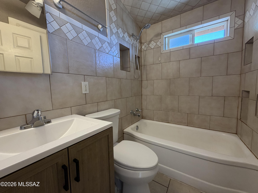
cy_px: 96
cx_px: 129
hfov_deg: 102.1
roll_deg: +1.6
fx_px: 104
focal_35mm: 14
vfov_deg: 85.7
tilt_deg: -5.1
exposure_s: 1/60
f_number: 2.2
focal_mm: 2.22
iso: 250
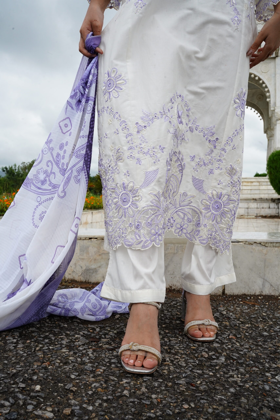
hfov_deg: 37.9
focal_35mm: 35
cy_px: 210
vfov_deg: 54.4
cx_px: 140
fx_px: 408
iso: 1000
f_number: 16
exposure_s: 1/160
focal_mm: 35
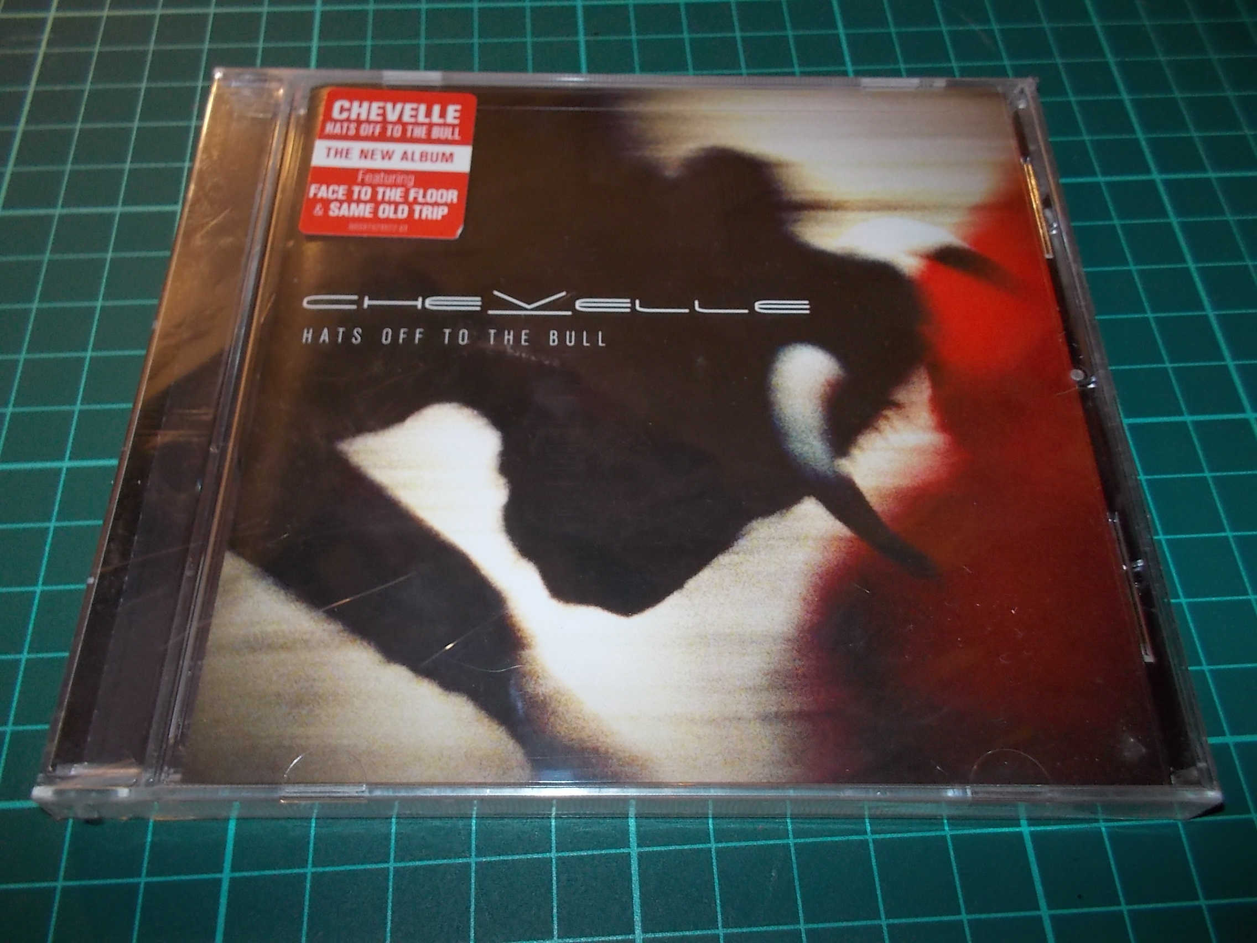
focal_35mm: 29
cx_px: 628
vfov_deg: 48.2
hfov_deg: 61.7
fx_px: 1053
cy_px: 472
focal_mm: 4.1
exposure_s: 1/30
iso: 200
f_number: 3.3
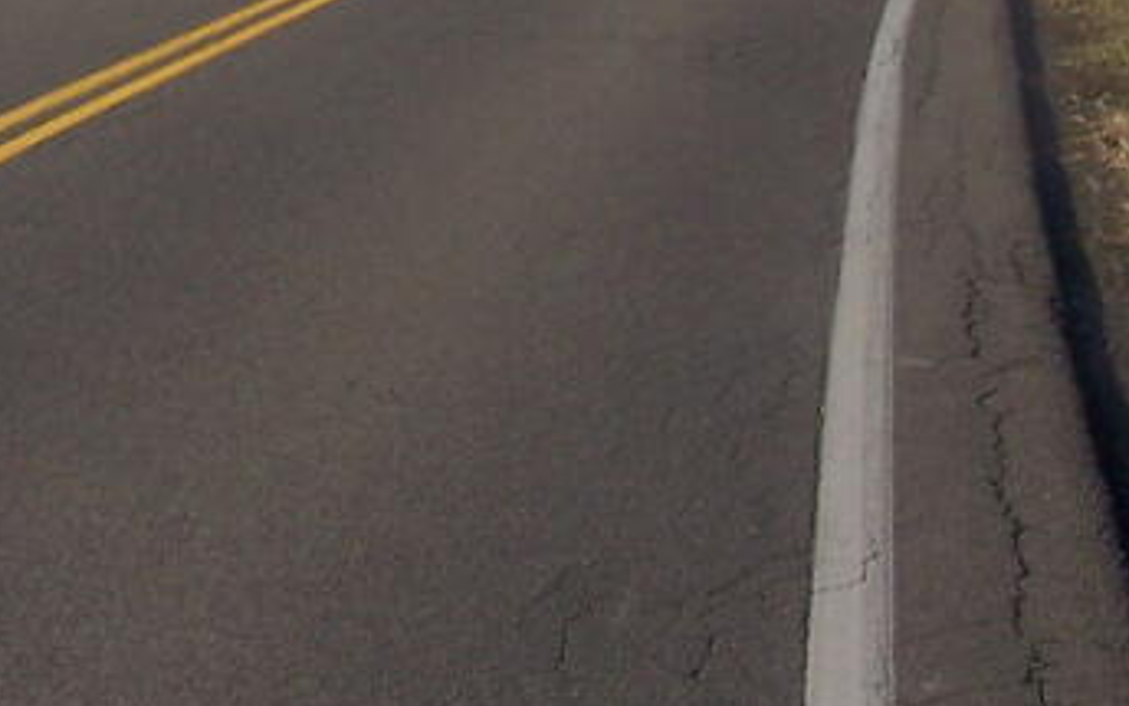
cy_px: -407
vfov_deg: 10.5
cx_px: 446
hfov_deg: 17.4
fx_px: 3692
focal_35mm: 120
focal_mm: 6.3
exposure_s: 1/640
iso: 100
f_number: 5.6
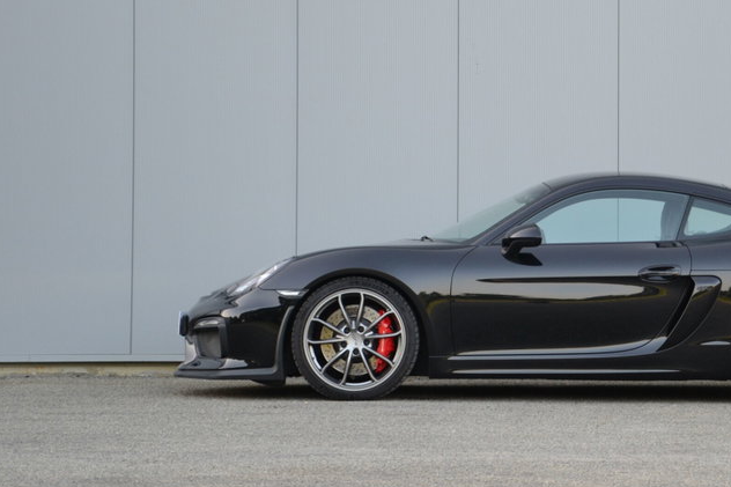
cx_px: 568
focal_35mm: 141
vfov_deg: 9.7
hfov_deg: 14.5
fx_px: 2862
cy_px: 181
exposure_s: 1/125
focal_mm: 58
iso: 400
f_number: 5.6
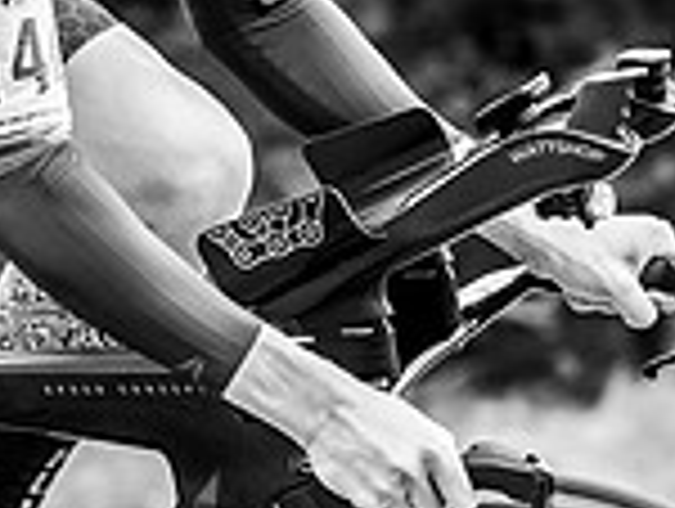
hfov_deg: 3.8
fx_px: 10293
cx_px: 522
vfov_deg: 2.8
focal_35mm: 527
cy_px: -128
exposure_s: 1/1000
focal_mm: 102
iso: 1250
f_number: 4
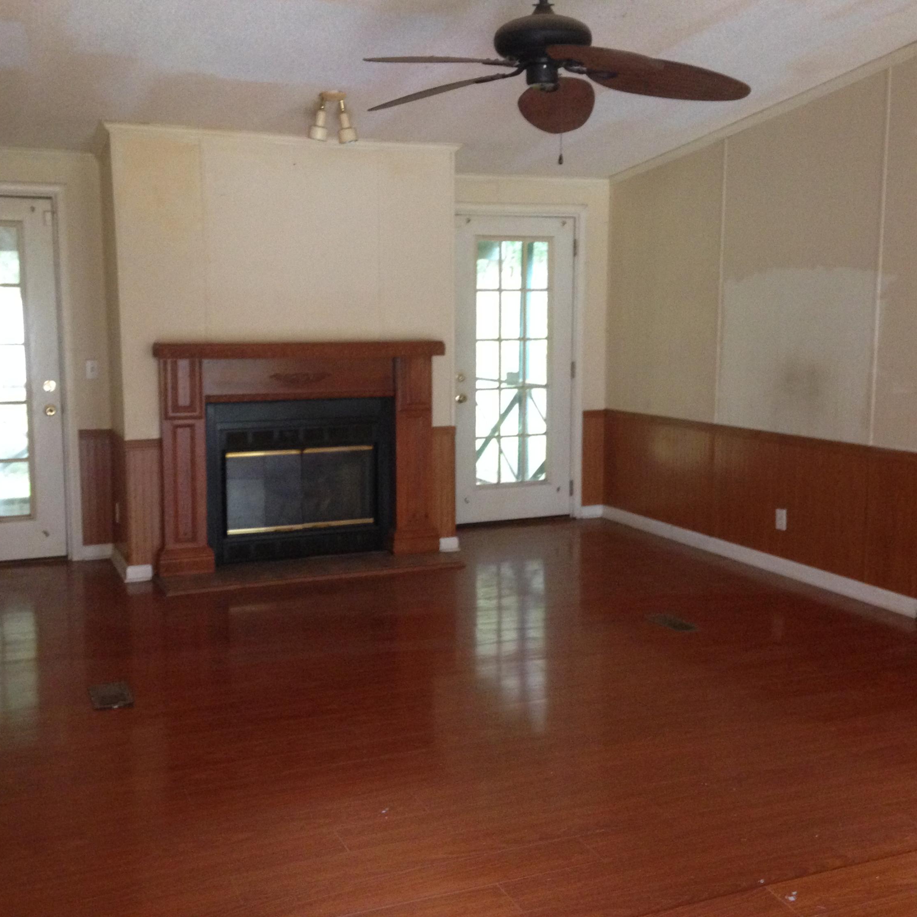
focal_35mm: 39
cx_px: 425
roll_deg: -0.8
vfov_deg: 42.8
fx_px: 1169
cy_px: 459
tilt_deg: -7.0
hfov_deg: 42.8
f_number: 2.4
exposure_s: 1/20
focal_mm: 4.12
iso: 320
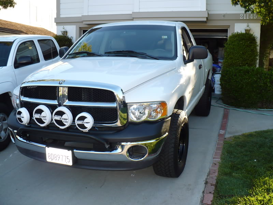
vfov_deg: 38.7
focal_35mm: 37
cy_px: 102
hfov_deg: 50.1
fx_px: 292
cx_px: 136
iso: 100
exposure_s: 1/200
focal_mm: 6.1
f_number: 2.8
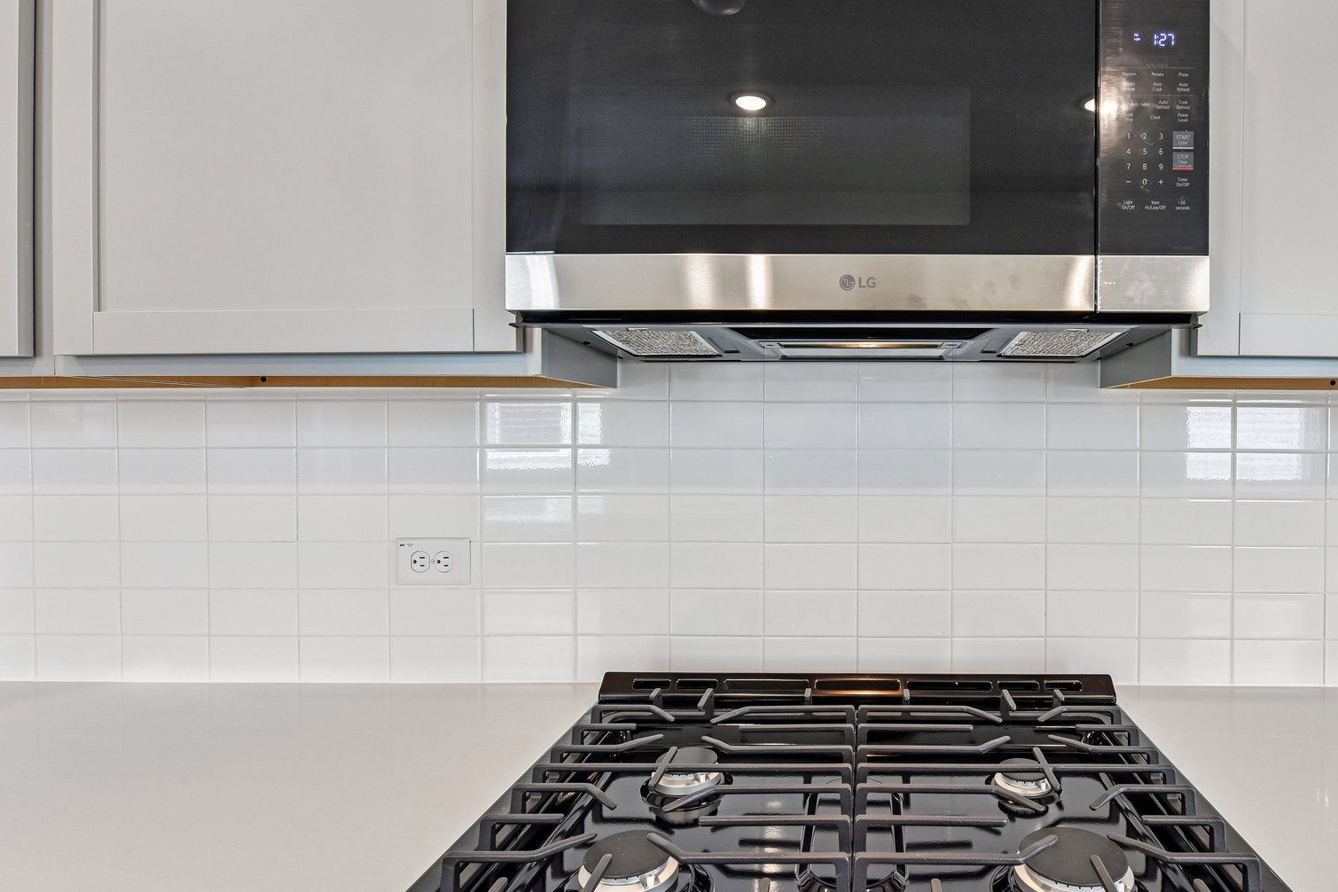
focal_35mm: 19
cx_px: 857
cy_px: 411
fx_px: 706
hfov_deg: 84.8
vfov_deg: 64.5
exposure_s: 1/15
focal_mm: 14
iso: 360
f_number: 8
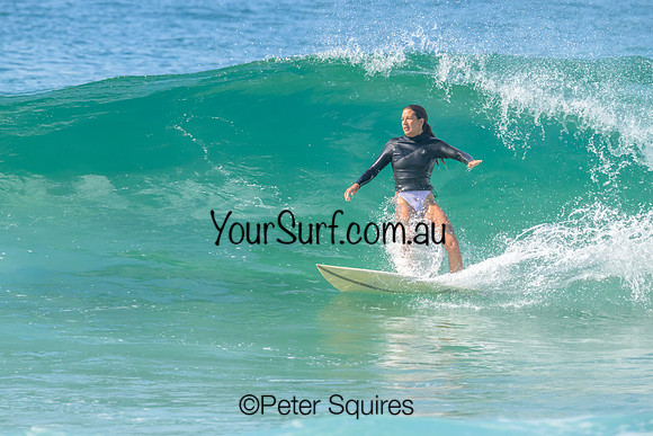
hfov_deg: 3.1
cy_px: 174
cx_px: 337
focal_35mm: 674
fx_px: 12220
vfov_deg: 2.0
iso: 1100
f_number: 11
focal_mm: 560
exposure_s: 1/2000
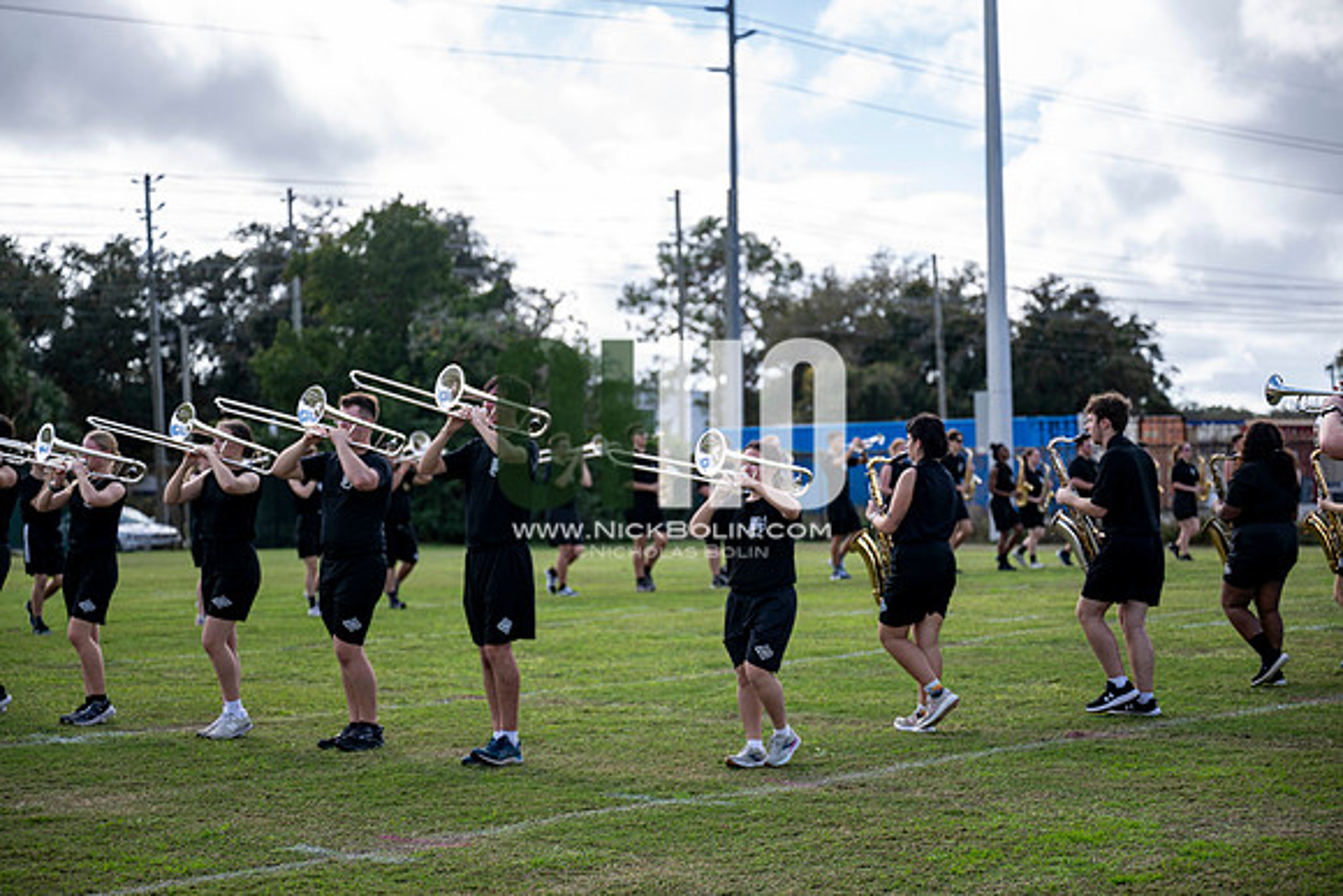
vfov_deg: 19.5
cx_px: 672
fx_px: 2612
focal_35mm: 70
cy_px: 448
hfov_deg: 28.8
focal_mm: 70
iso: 125
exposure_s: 1/1250
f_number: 2.8
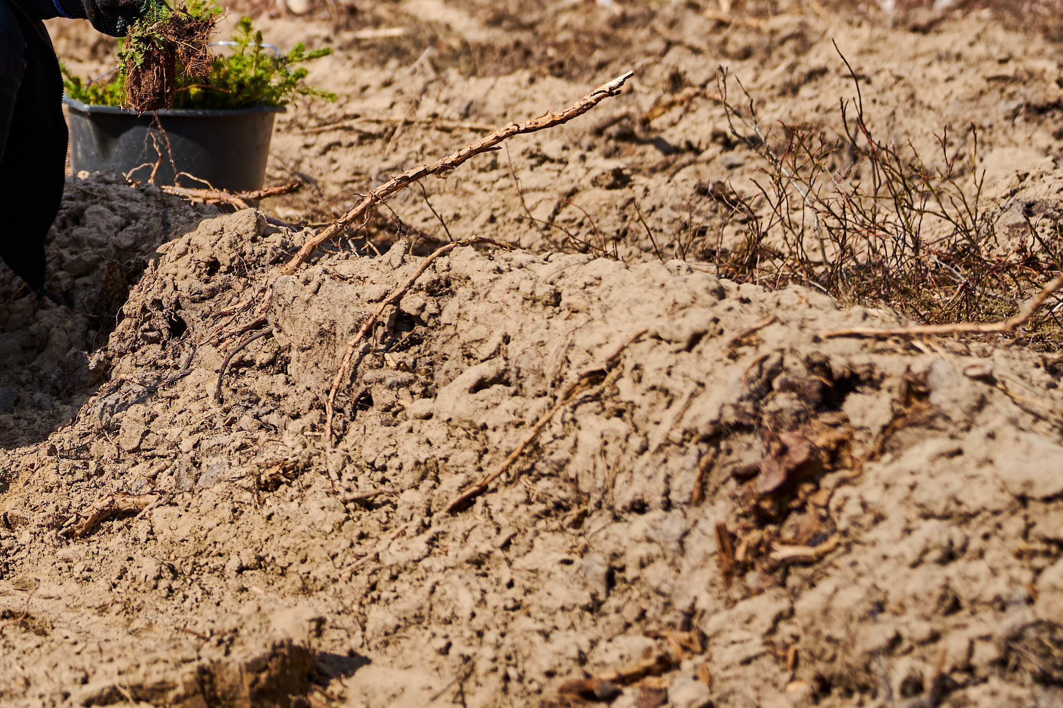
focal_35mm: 79
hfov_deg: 24.6
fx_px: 2333
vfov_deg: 17.0
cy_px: 77
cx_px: 25
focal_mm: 30
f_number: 2.8
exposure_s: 1/3200
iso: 200
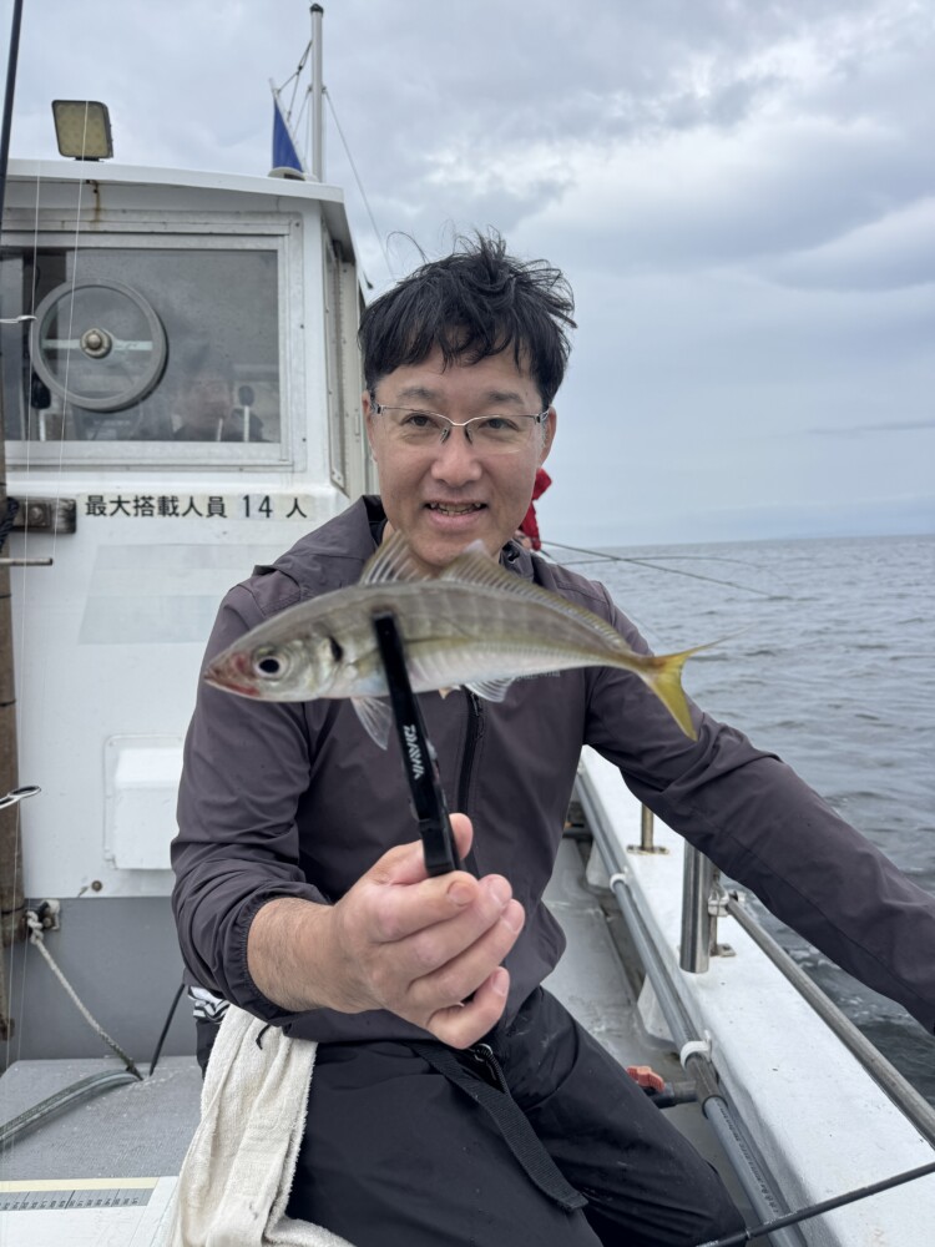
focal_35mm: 24
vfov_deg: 71.6
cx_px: 468
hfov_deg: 56.8
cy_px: 624
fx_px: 864
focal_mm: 6.76
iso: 80
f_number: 1.78
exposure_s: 1/1238
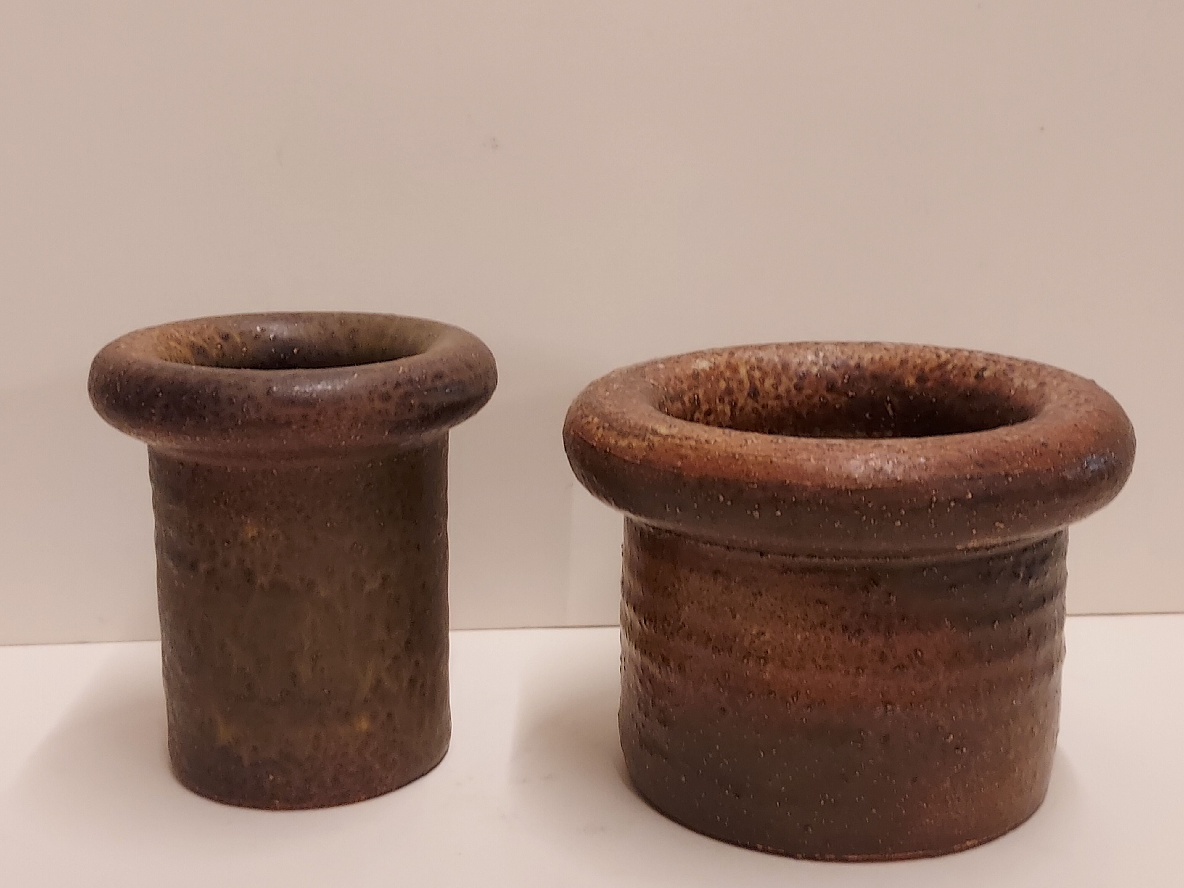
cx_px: 592
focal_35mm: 24
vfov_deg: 56.8
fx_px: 821
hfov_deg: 71.6
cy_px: 444
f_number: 1.8
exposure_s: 1/50
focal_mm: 4.6
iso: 320
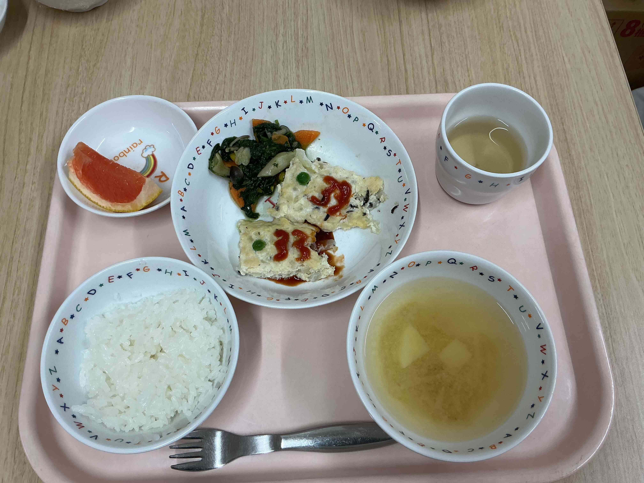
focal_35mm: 29
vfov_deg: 48.2
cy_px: 242
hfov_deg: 61.7
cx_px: 322
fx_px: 540
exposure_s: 1/120
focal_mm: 3
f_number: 1.8
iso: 40
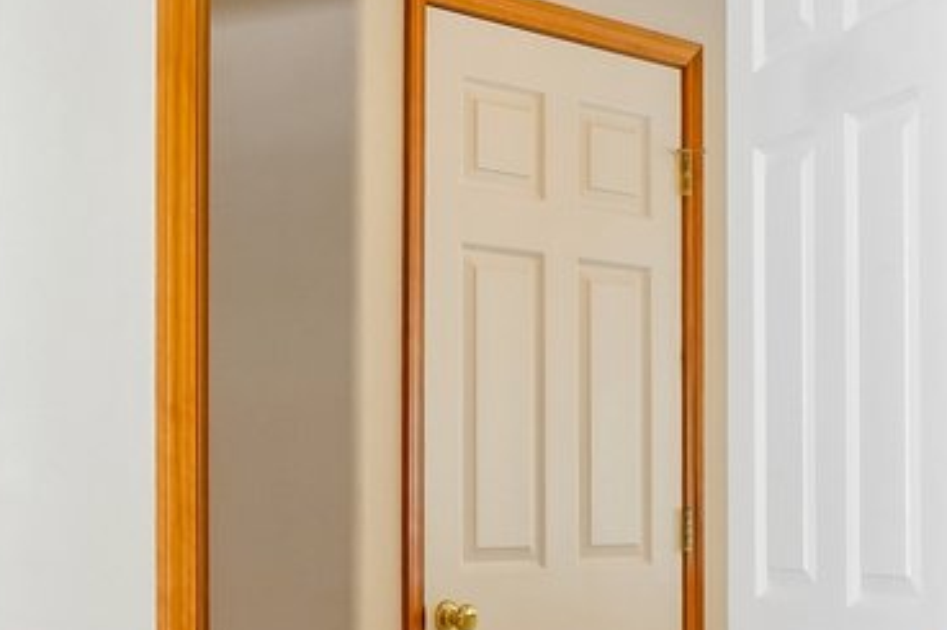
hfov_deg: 22.4
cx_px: 829
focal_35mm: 89
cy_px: 531
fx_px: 2340
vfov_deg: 15.2
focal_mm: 16
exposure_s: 1/60
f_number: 8
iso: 400
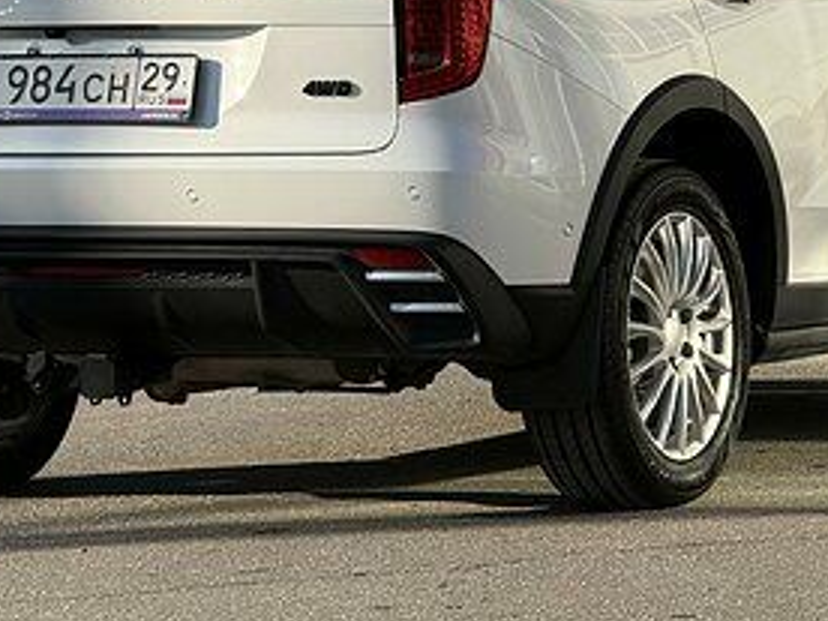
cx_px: 537
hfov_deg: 8.3
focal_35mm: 238
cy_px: 138
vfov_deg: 6.2
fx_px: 5693
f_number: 2.8
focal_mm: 15.66
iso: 50
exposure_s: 1/1513
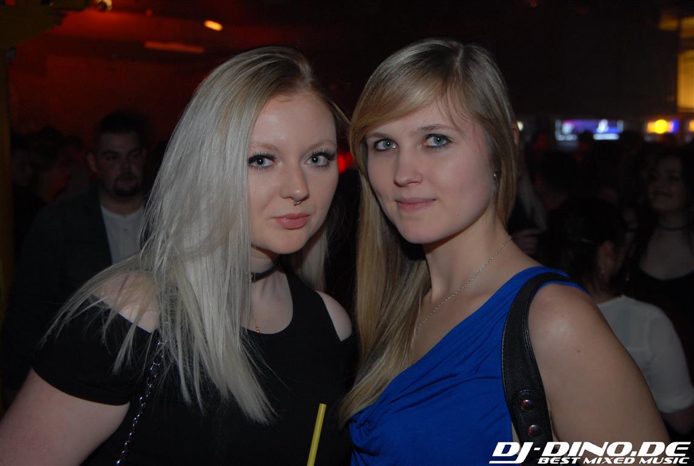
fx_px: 840
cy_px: 233
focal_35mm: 44
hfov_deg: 44.9
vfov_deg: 31.0
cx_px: 347
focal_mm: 29
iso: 400
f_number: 5.6
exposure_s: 1/6
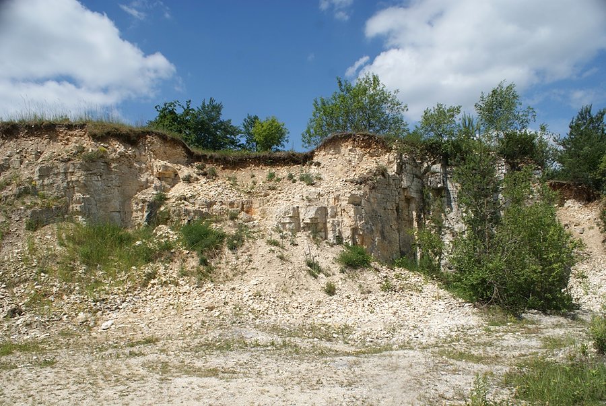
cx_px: 303
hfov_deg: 67.3
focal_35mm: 27
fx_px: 455
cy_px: 203
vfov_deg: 48.0
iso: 100
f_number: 10
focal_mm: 18
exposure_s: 1/250
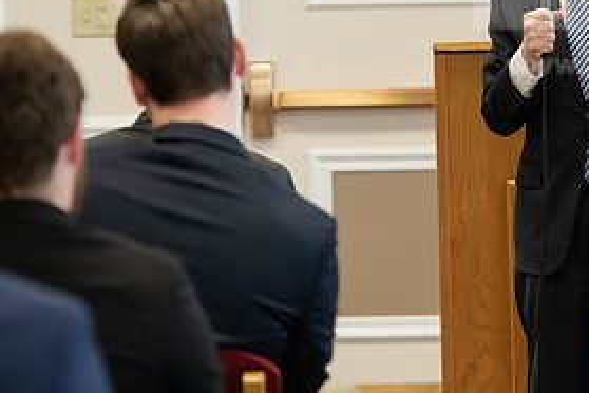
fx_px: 4155
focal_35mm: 254
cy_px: 109
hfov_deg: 8.1
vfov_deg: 5.4
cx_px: 410
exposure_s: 1/200
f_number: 3.2
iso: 1600
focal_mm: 122
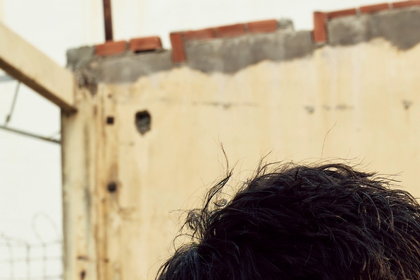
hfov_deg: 13.1
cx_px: 537
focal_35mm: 151
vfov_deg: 8.7
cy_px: 518
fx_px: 1762
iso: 125
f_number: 8
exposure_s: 1/200
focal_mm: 35
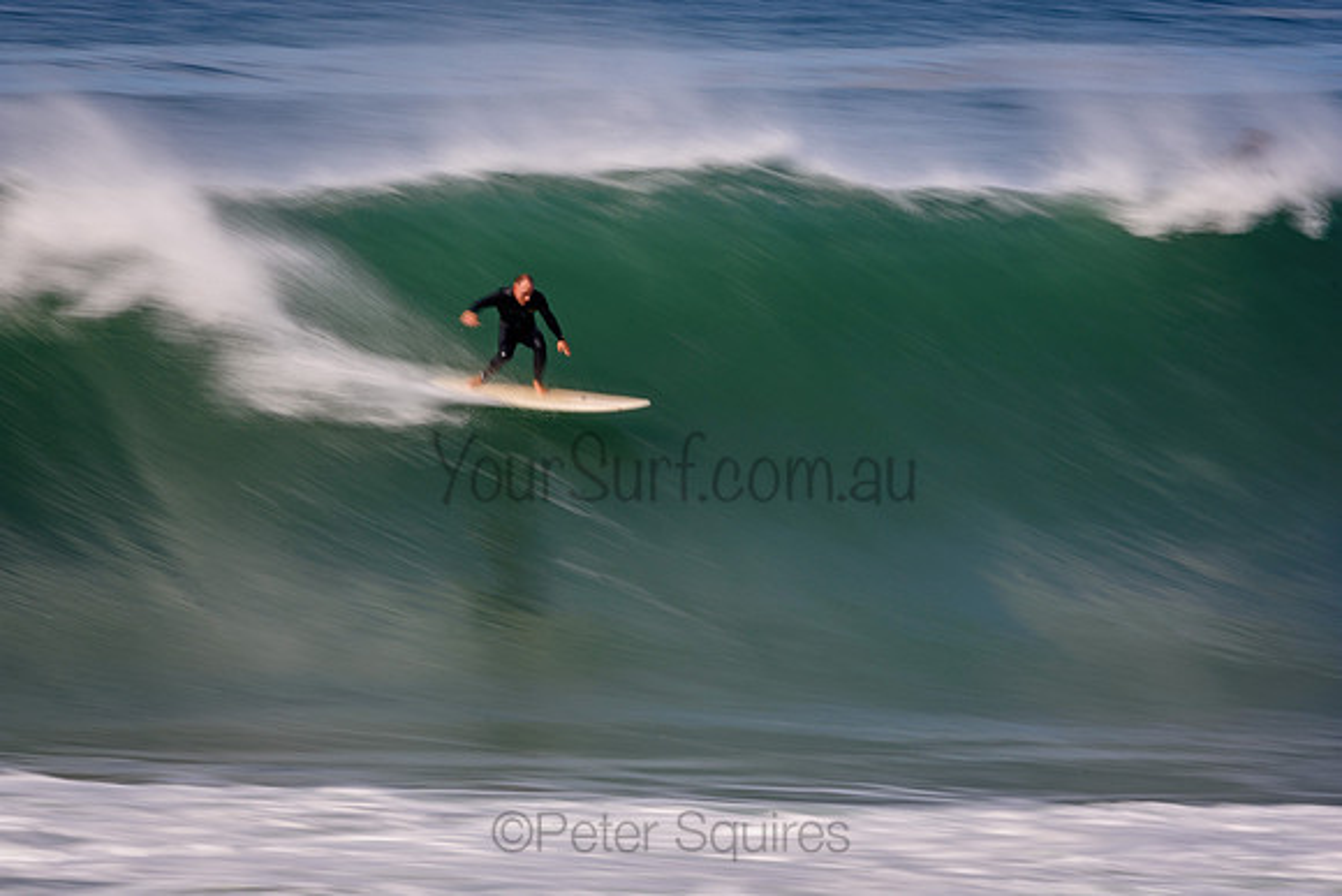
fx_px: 22371
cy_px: 448
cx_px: 671
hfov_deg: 3.4
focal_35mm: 600
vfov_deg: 2.3
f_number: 18
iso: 100
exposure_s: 1/20
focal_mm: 400
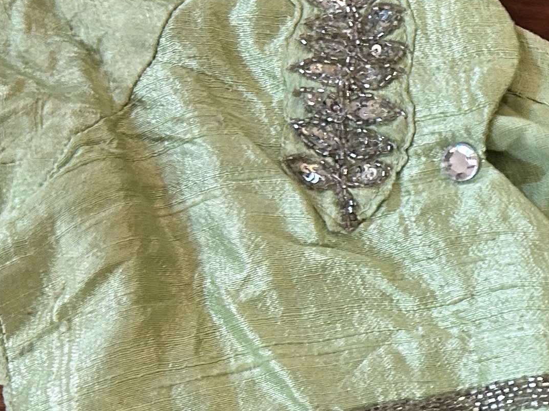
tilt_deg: -72.8
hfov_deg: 18.0
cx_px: 816
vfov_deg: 15.0
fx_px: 1554
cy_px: 301
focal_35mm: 98
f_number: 1.5
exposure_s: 1/50
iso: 160
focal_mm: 5.7
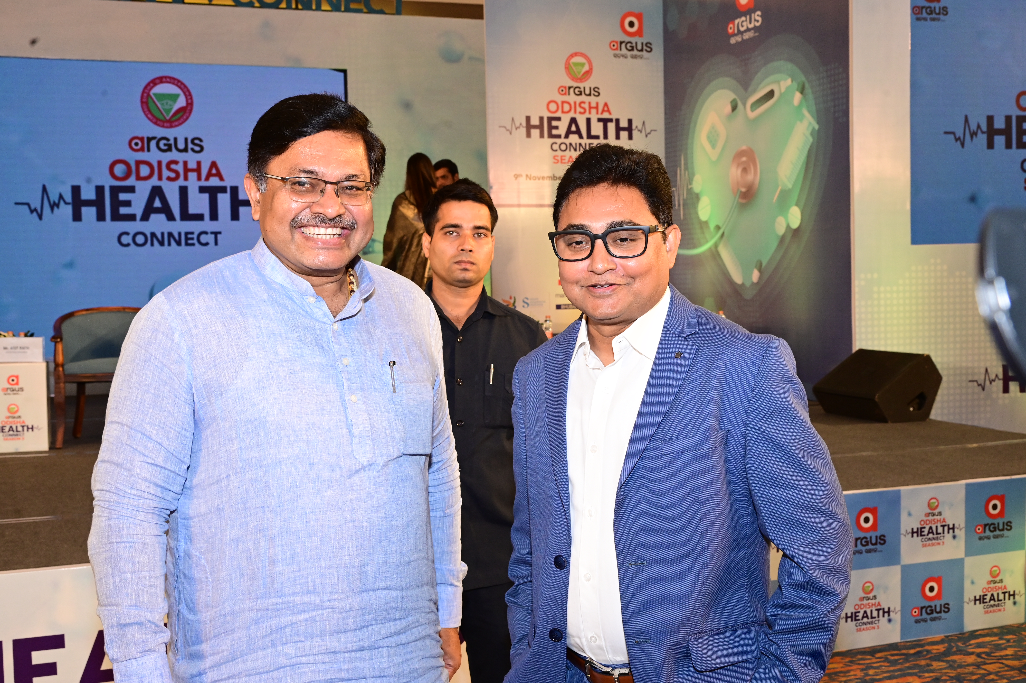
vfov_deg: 33.4
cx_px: 513
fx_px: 1139
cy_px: 342
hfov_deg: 48.5
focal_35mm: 40
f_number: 11
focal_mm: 40
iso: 1600
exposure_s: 1/125
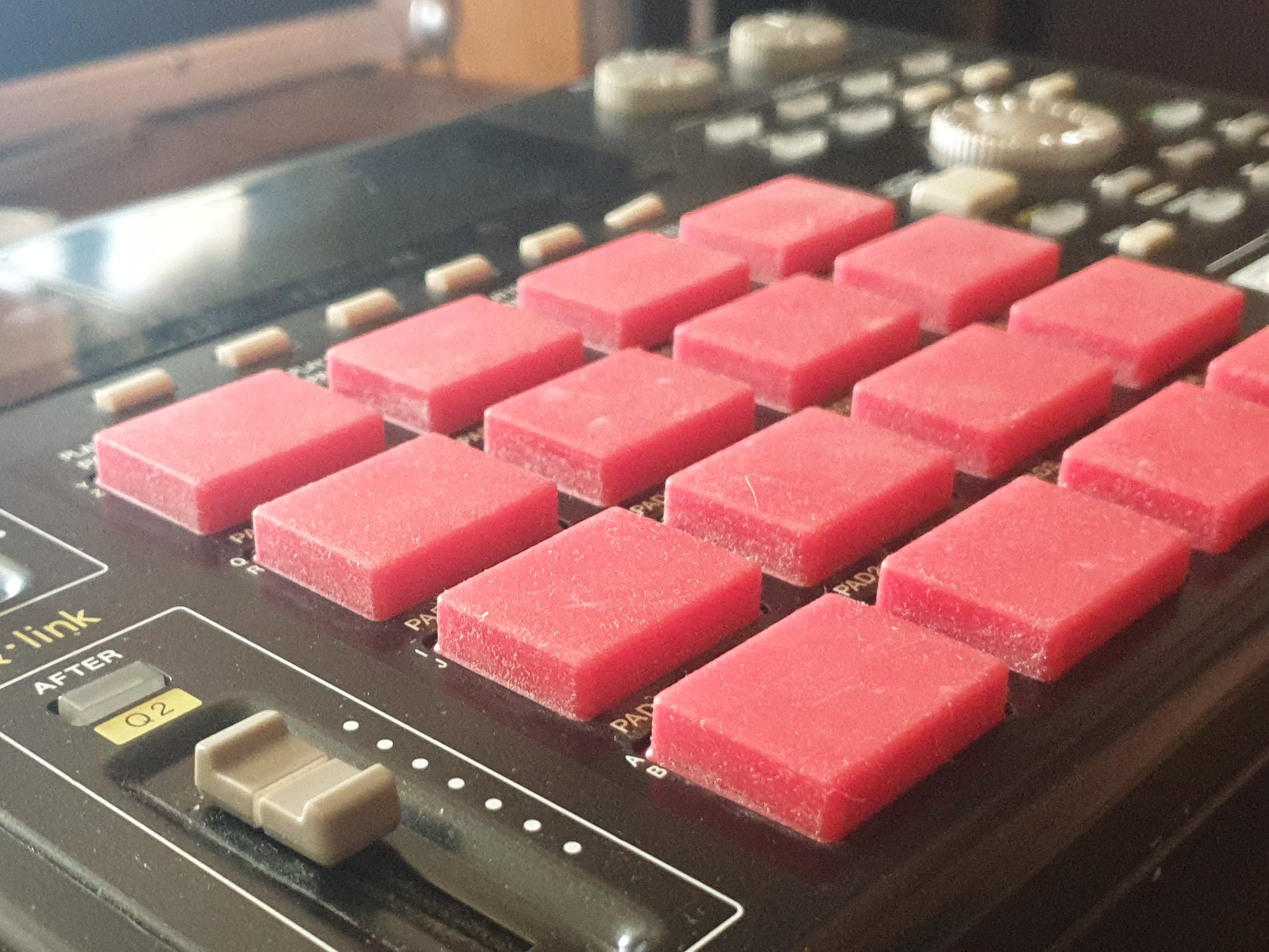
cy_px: 631
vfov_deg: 29.5
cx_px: 527
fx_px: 1797
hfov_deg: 38.8
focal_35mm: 49
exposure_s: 1/33
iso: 400
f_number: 1.5
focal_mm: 4.3
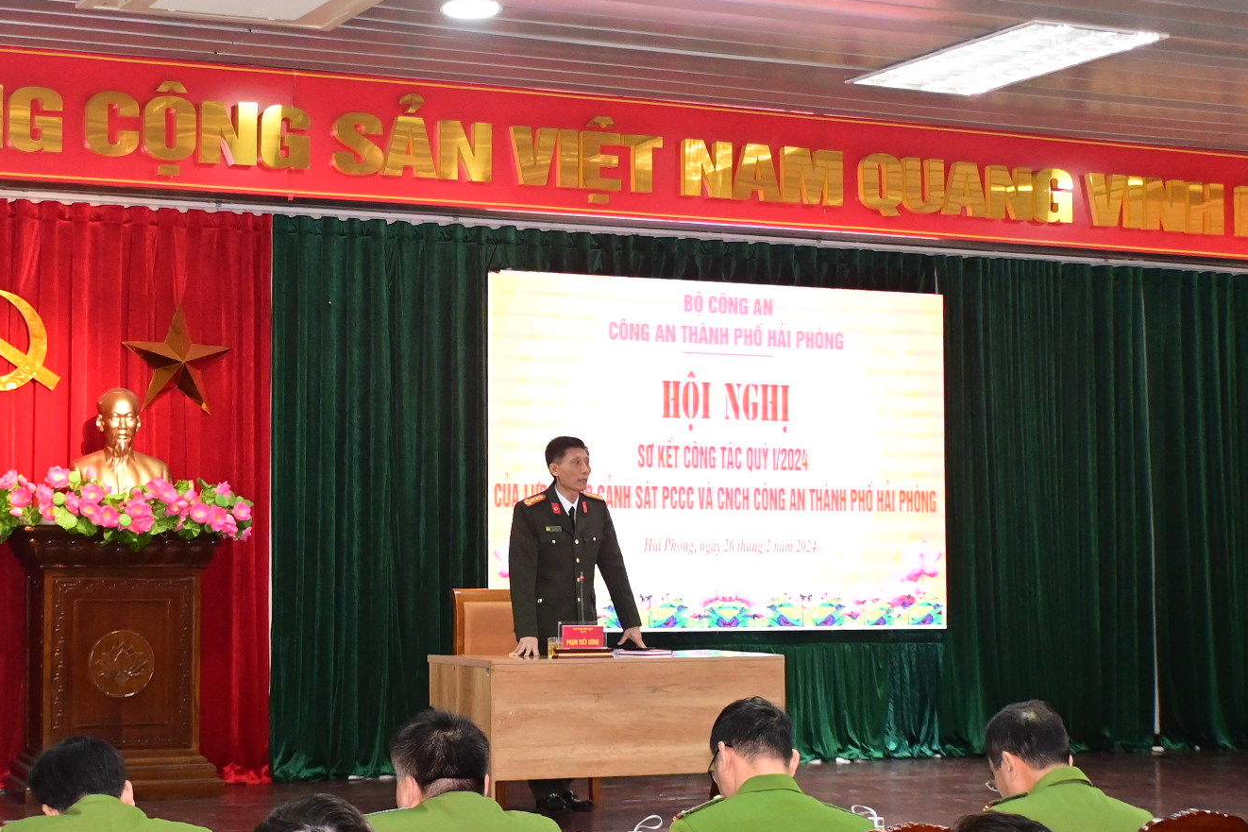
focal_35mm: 67
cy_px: 471
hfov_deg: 30.0
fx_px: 2322
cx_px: 488
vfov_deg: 20.3
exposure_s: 1/200
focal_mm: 30
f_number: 4
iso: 3200
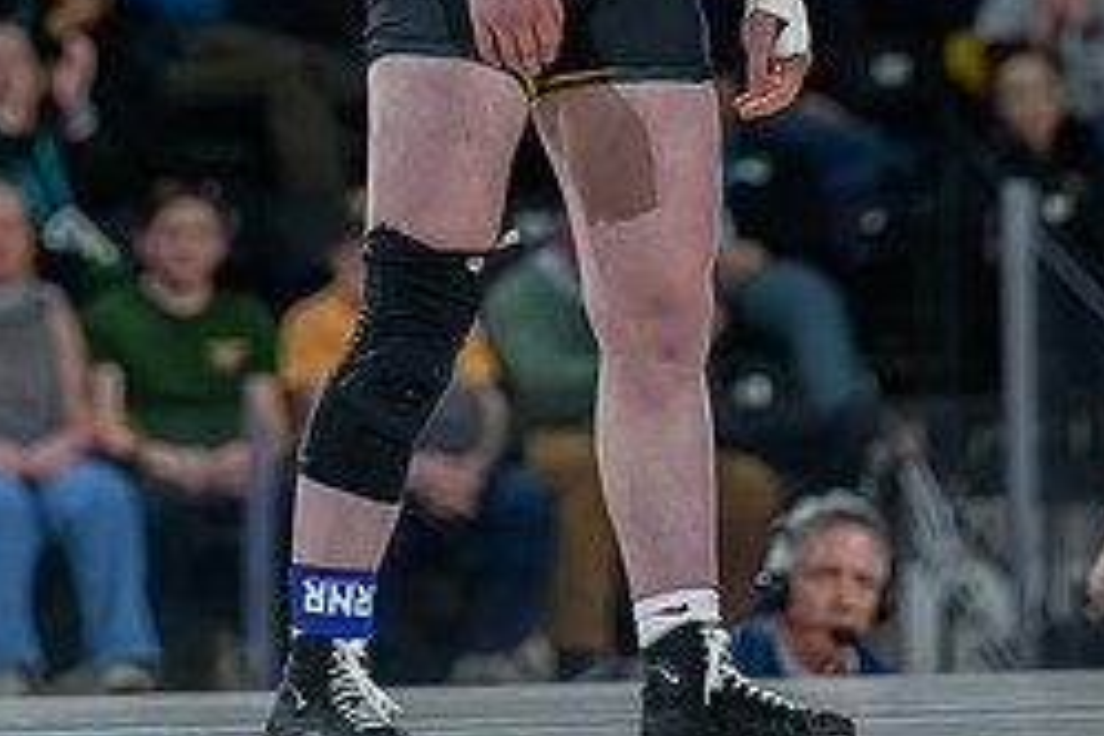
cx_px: 423
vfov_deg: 4.0
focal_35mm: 344
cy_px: -201
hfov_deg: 6.0
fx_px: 10549
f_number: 2.8
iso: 3600
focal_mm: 130
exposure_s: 1/800
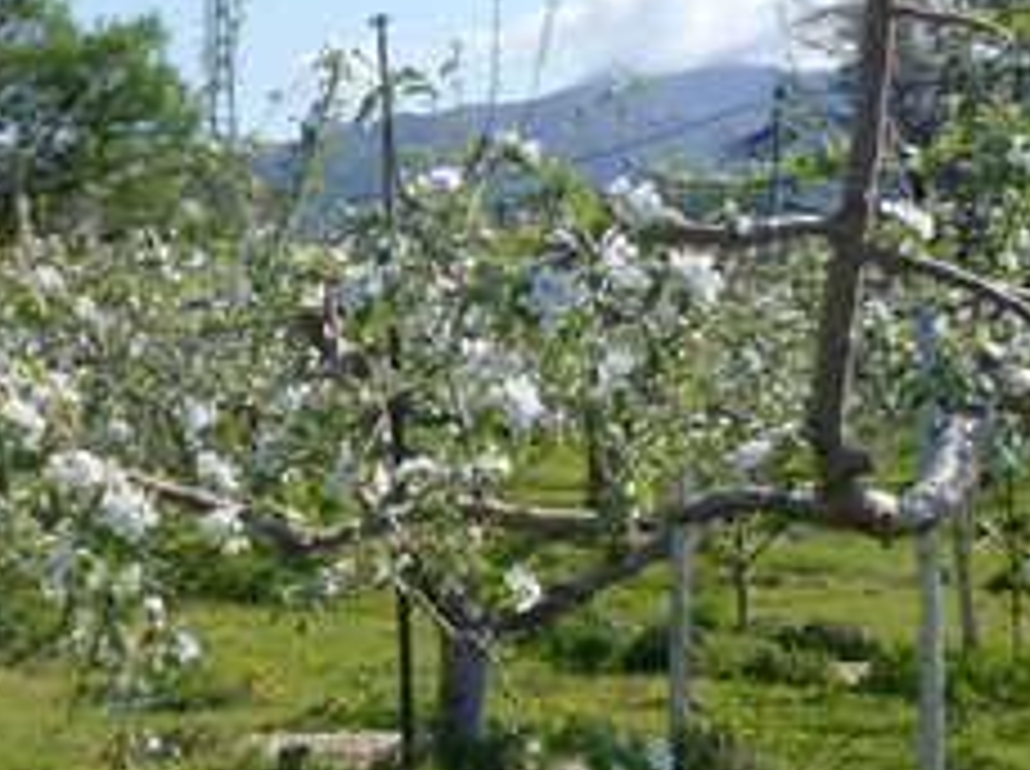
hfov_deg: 23.2
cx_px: 324
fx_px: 2495
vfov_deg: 17.5
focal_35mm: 84
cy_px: 338
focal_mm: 5.4
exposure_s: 1/1000
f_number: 3.5
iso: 100
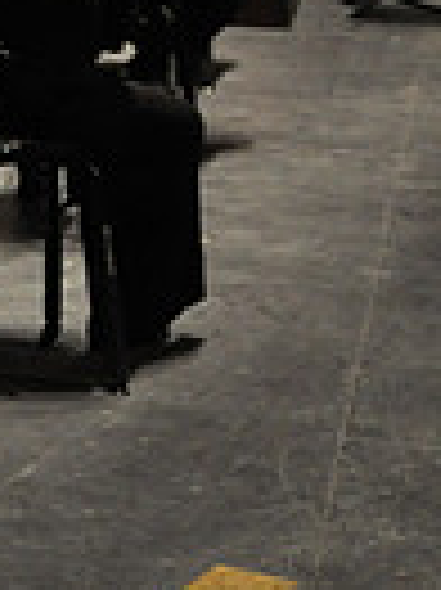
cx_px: -846
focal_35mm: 153
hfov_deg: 8.3
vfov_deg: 12.8
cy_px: 43
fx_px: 2603
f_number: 2.8
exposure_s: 1/250
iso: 1600
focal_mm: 24
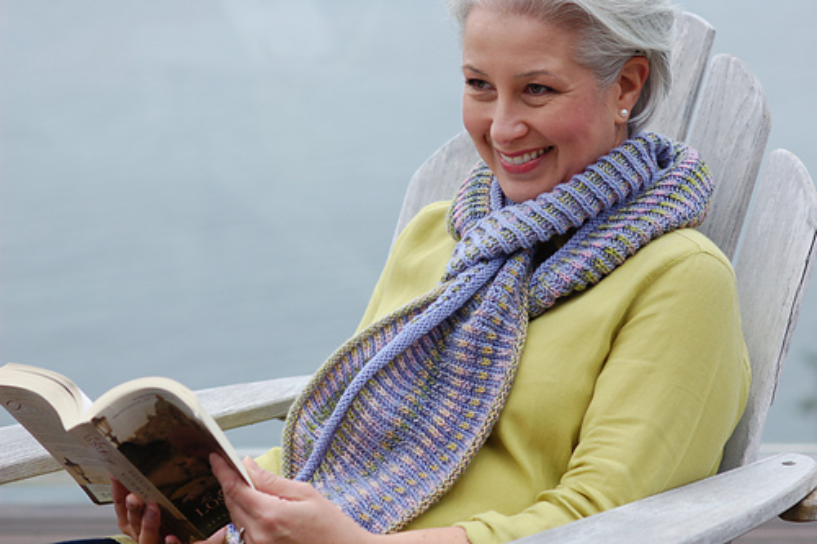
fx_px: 2892
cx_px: 408
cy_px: 272
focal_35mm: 128
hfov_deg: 16.1
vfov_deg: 10.7
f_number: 4.5
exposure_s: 1/320
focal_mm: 85
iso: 400
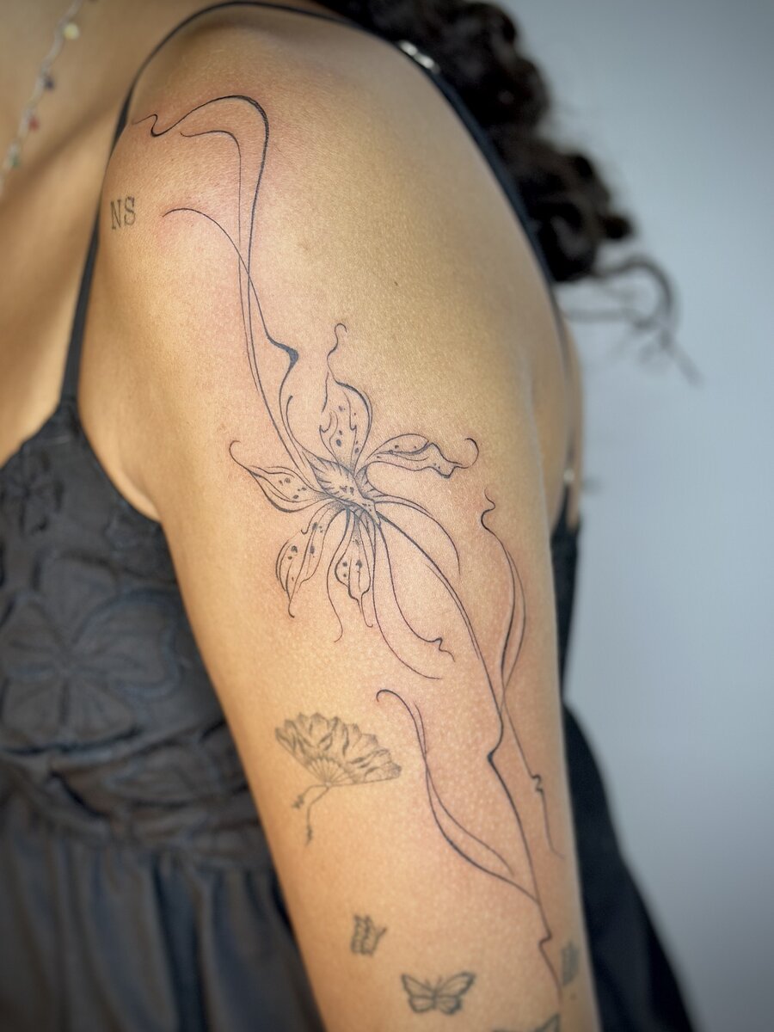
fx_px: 1431
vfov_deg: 39.7
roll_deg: +14.0
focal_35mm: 48
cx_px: 387
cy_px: 516
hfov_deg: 30.3
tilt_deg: -18.0
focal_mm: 6.86
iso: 100
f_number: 1.78
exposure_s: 1/120
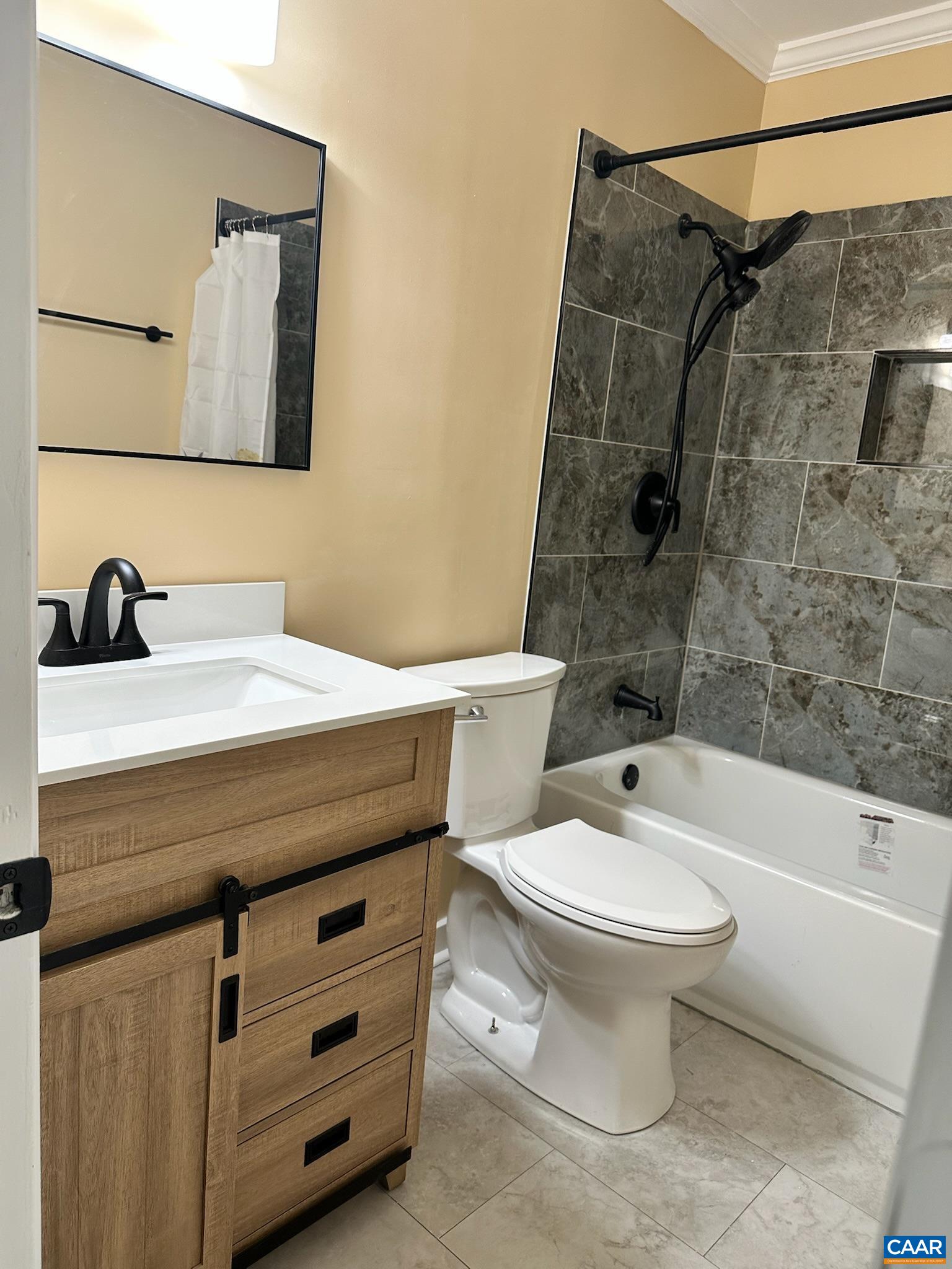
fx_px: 880
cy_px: 634
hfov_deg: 56.8
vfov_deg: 71.6
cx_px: 476
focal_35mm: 24
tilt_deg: -10.2
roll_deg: -6.4
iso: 100
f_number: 1.78
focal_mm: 6.86
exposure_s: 1/120
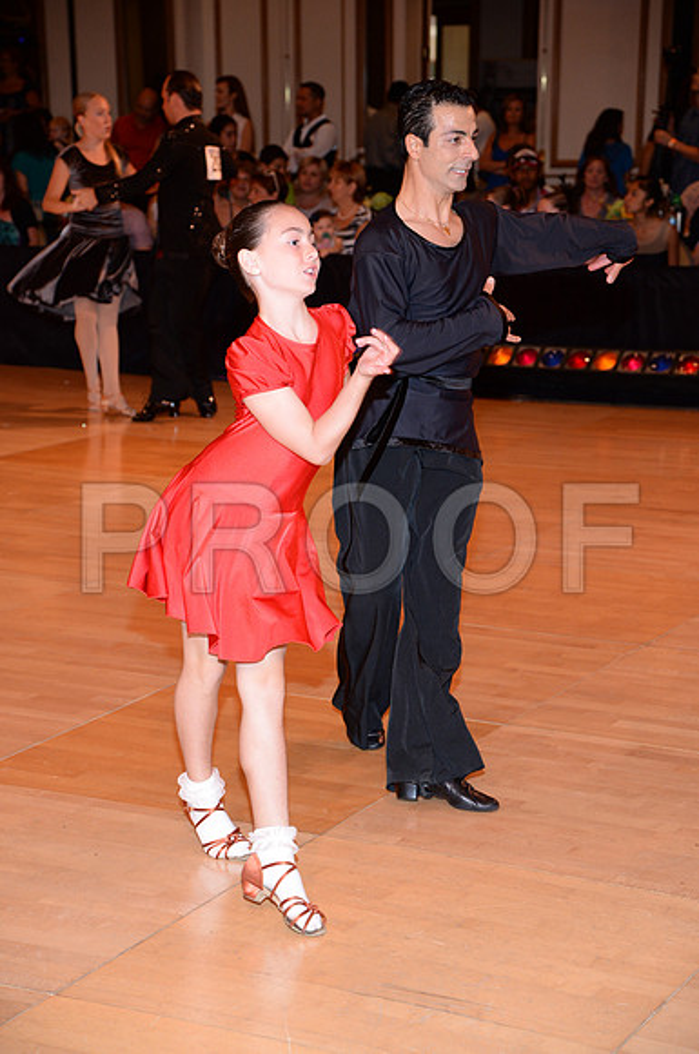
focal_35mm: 78
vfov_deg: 26.0
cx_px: 350
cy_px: 527
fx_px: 2278
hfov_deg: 17.4
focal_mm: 78
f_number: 5
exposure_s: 1/200
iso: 1250
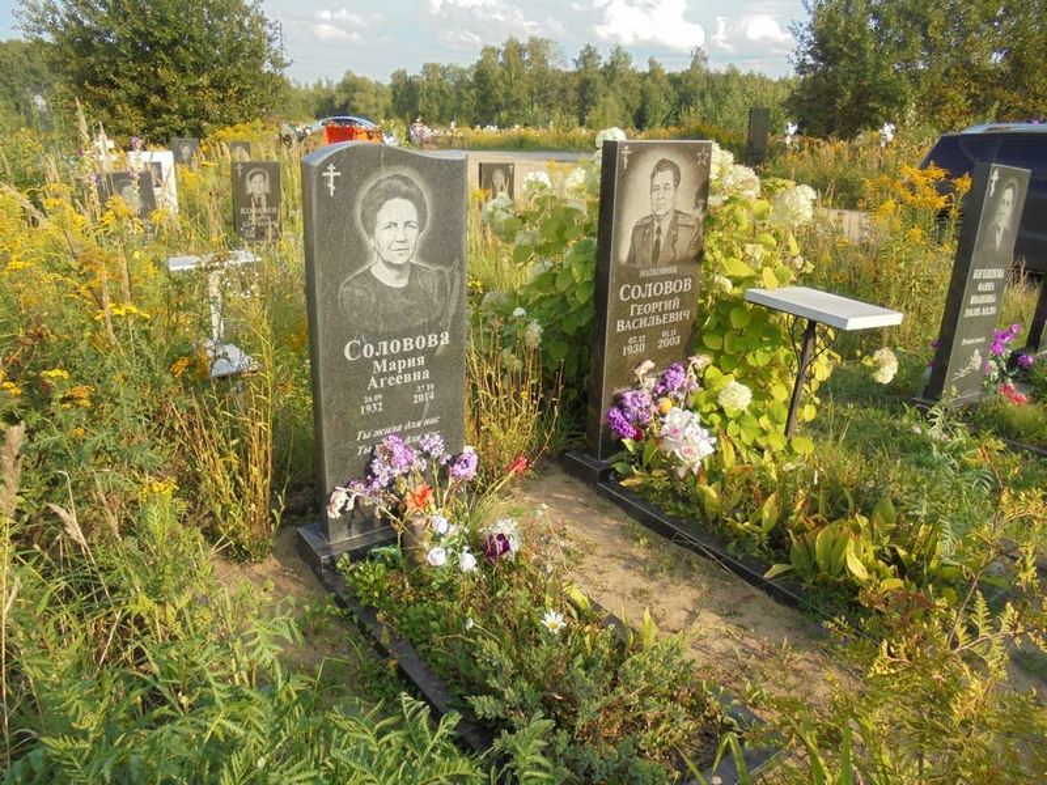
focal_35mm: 26
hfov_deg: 67.3
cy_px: 392
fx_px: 786
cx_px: 524
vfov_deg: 53.1
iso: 100
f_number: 3.5
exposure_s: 1/400
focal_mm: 4.6
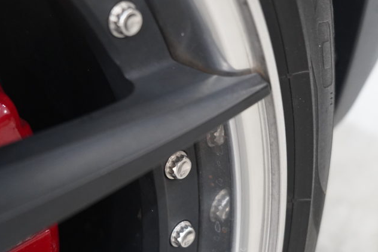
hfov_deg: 29.6
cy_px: 131
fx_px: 714
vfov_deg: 20.0
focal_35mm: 68
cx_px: 169
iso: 5000
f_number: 5.6
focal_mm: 42
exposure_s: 1/60
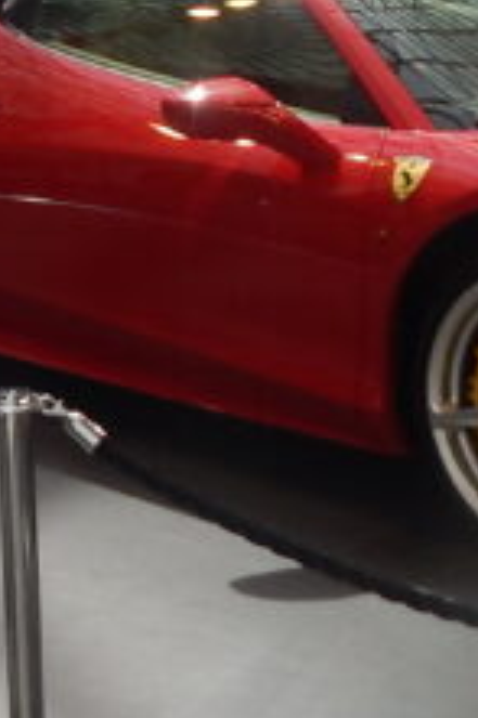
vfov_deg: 18.2
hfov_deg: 12.2
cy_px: 101
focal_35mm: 111
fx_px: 2214
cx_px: 16
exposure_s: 1/400
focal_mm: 4
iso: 125
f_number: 3
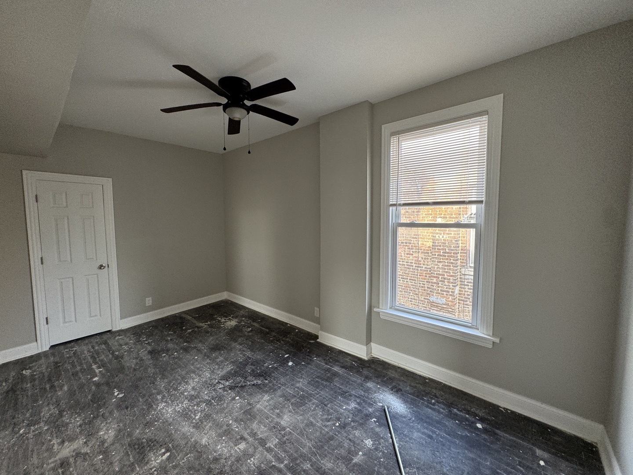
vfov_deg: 85.7
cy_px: 238
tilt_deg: -3.1
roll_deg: -1.5
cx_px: 316
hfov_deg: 102.1
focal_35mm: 14
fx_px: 256
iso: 100
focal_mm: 2.22
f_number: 2.2
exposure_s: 1/99
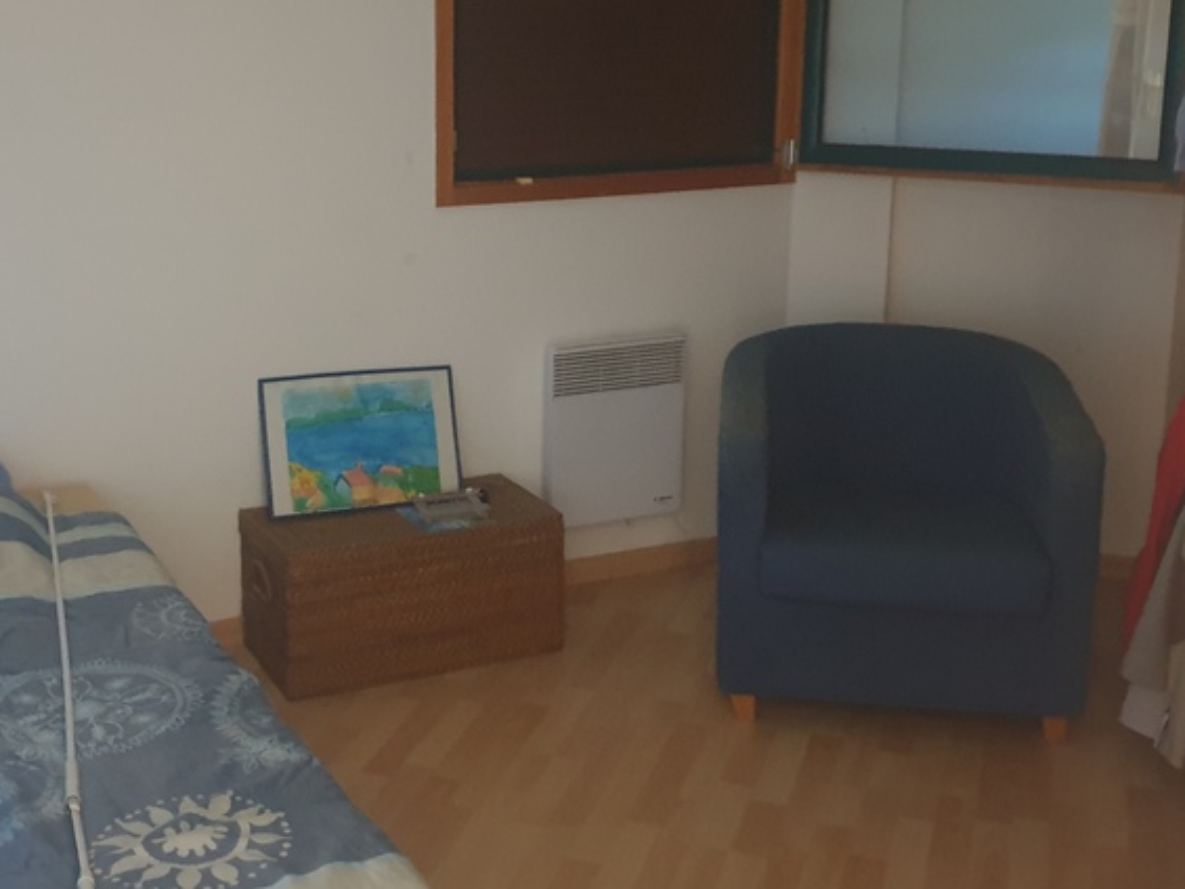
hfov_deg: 41.0
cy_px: 285
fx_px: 1575
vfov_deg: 31.2
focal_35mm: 46
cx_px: 472
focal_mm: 4.3
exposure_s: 1/10
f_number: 1.5
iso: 500
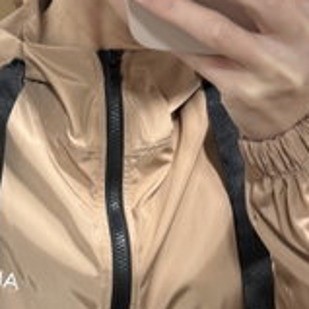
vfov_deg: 24.3
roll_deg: -6.9
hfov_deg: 24.2
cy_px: 184
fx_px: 717
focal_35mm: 71
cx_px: 93
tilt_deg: -26.6
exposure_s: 1/50
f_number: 1.78
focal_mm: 6.76
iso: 160
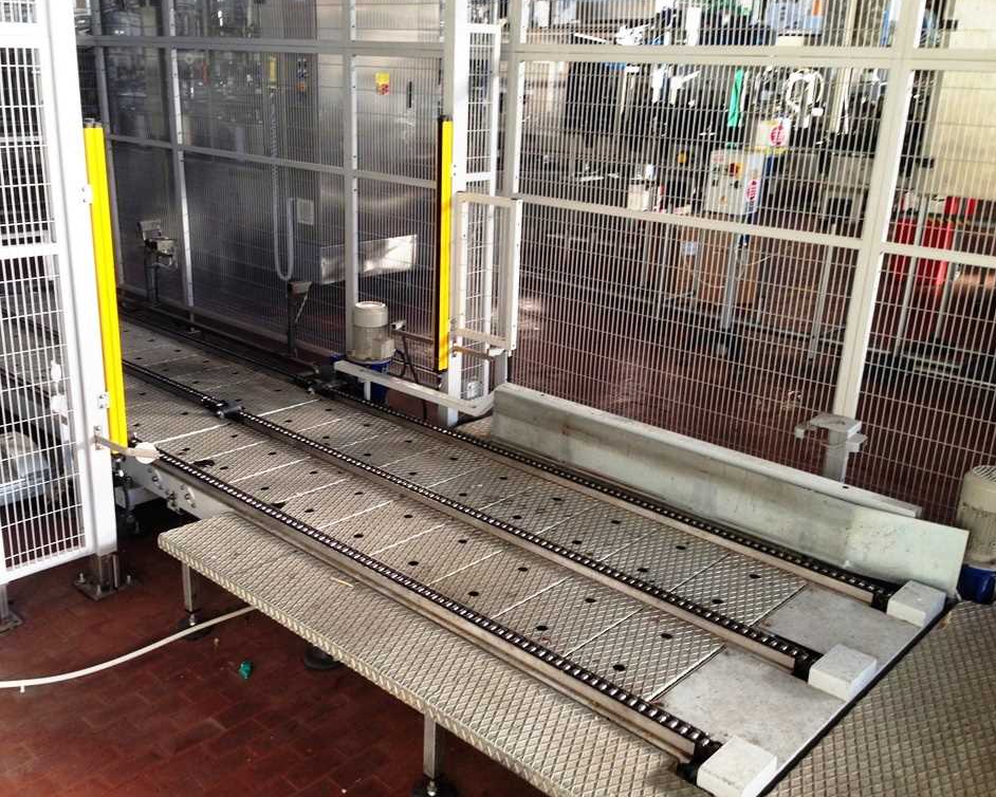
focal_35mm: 35
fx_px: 1032
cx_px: 457
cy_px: 400
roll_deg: -1.4
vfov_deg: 42.2
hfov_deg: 51.5
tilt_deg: -19.3
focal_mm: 4.12
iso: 50
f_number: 2.4
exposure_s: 1/30
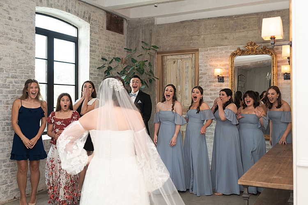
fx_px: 303
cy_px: 95
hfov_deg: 53.8
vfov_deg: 37.4
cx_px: 168
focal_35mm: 35
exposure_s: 1/250
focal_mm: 32
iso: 250
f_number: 2.2
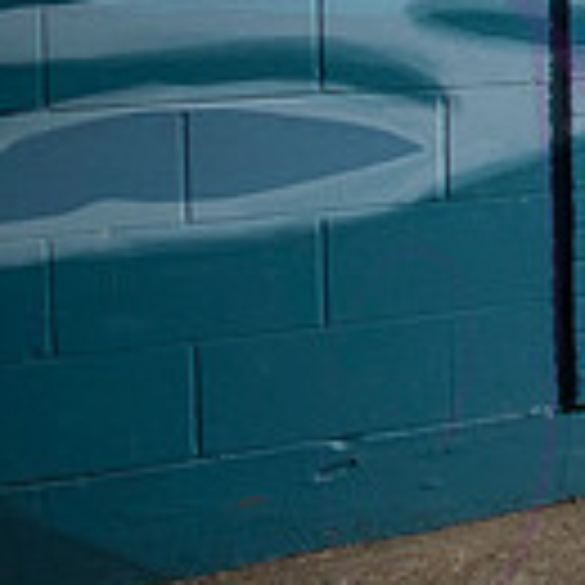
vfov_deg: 18.1
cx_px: 1220
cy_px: -115
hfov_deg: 15.0
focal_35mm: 91
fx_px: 1740
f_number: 11
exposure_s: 1/1000
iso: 400
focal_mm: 24
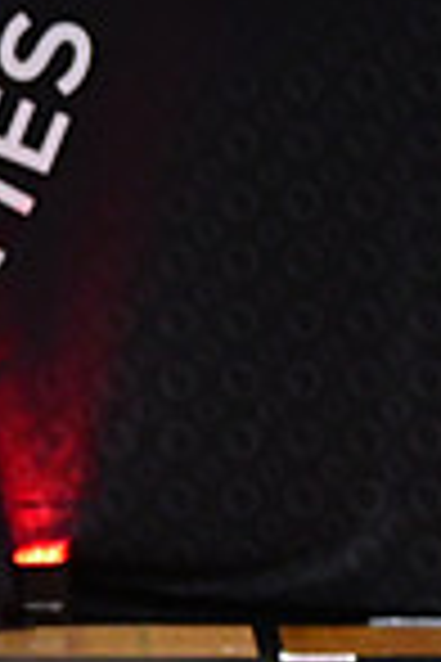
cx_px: -783
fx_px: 13045
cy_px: 115
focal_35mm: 710
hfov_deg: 1.9
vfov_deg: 2.9
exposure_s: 1/800
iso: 4000
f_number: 2.8
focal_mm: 120
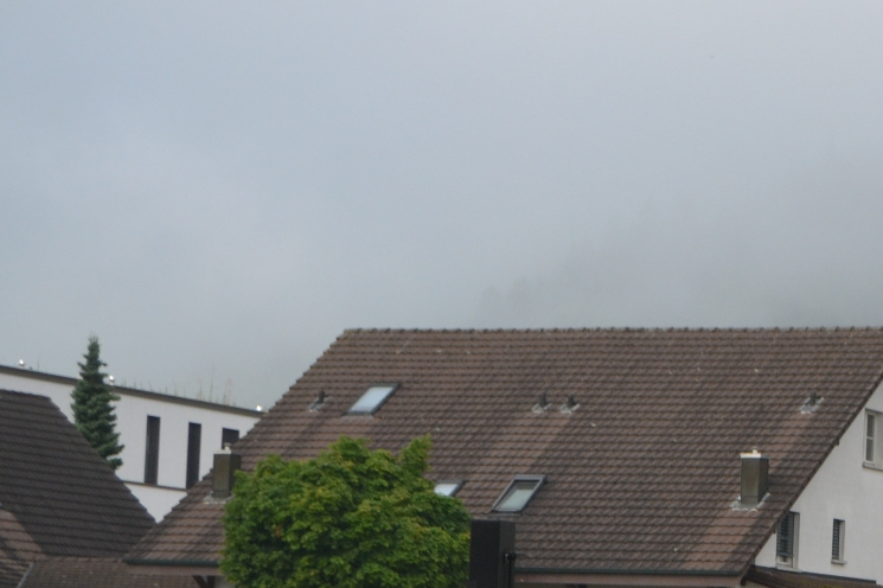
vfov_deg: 9.4
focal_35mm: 144
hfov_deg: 13.7
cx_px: 1140
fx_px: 3539
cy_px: 564
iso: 400
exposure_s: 1/1250
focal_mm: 35
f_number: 5.3
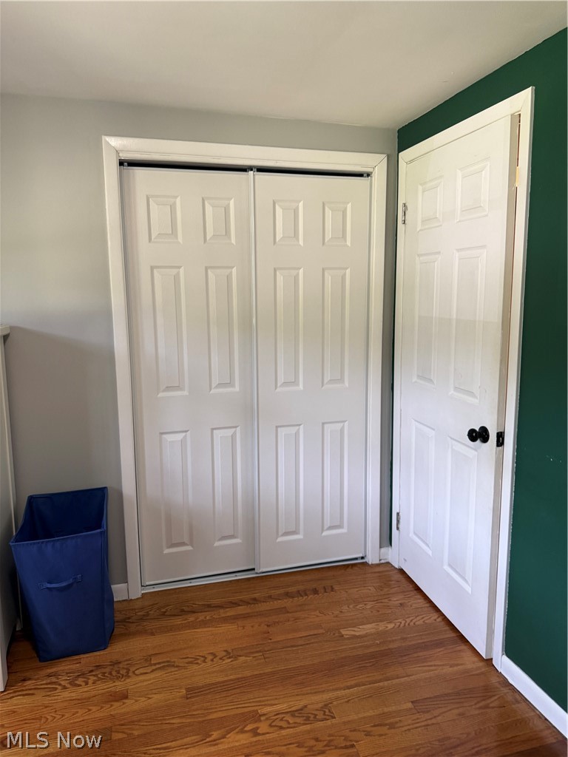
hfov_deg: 56.8
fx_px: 525
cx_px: 284
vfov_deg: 71.6
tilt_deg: -5.7
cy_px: 378
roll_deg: +1.5
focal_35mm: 24
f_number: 1.78
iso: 200
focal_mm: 6.76
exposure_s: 1/60
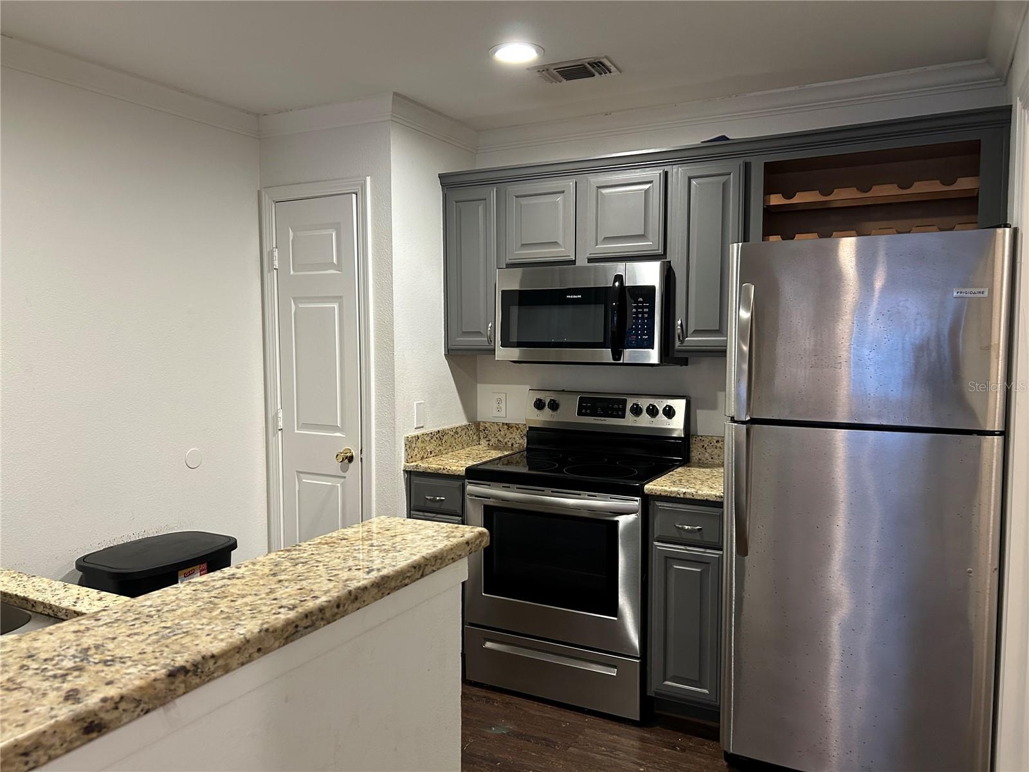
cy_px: 386
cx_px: 514
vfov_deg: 53.1
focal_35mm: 26
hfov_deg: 67.3
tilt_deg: -3.8
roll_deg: +0.5
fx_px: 773
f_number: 1.5
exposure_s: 1/60
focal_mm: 5.7
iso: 250
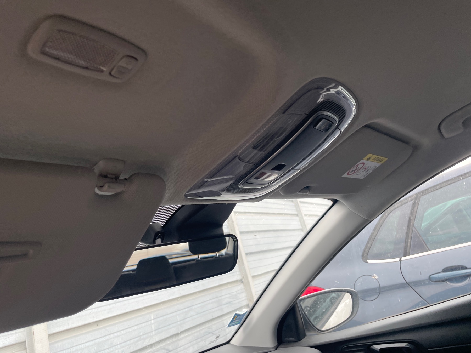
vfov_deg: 53.1
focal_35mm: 26
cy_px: 176
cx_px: 236
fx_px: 354
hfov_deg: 67.3
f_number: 1.6
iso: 32
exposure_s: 1/149
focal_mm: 4.2
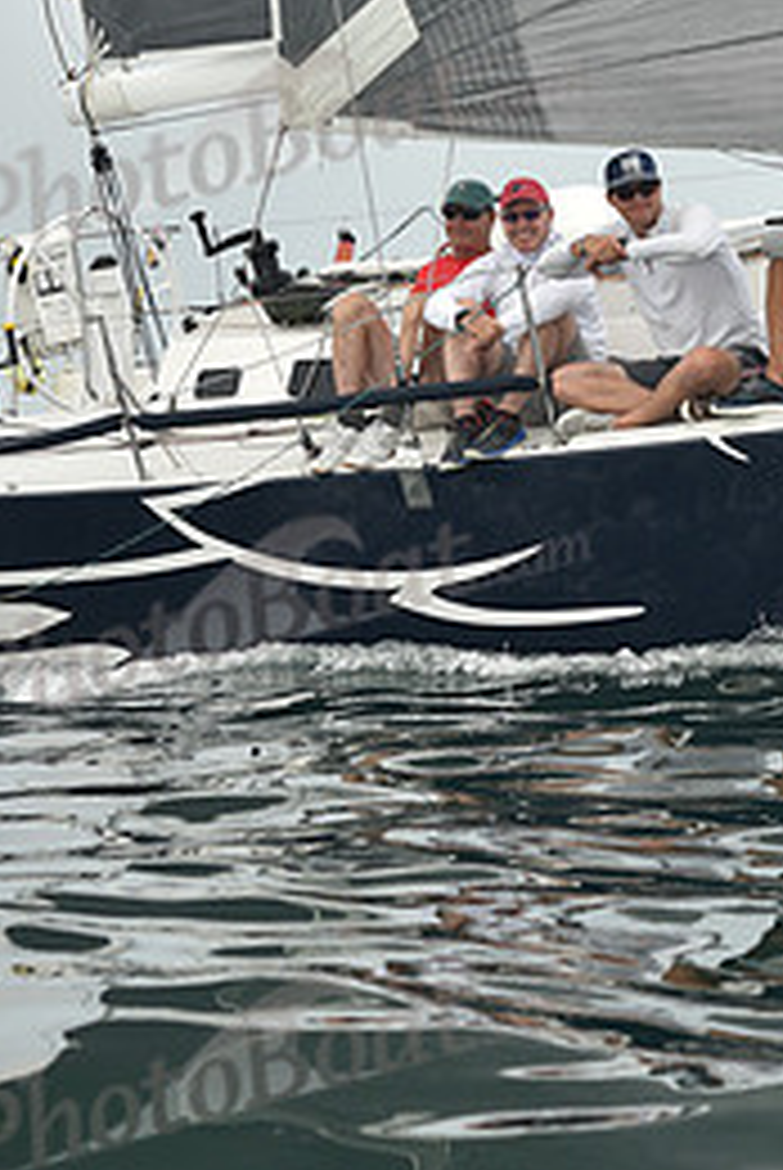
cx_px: 828
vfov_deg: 13.1
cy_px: 313
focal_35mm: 156
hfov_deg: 8.8
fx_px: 5076
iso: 250
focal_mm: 70
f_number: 4.5
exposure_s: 1/640
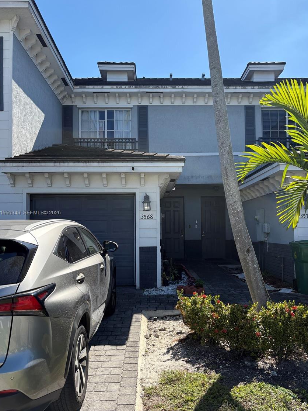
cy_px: 213
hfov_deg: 49.8
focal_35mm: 28
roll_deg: -0.2
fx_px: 332
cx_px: 158
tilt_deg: +3.6
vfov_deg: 63.4
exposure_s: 1/2451
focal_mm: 5.96
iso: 50
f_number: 1.6
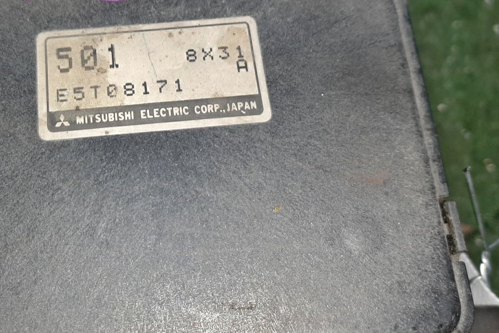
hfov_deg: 44.5
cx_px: 149
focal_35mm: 43
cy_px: 95
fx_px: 596
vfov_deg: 30.8
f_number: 1.7
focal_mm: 3.93
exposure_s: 1/50
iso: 73
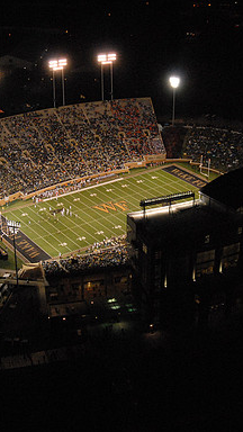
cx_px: 106
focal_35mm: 57
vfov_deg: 36.6
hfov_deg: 21.1
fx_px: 653
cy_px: 216
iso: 1600
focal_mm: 24
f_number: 5.6
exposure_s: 1/160
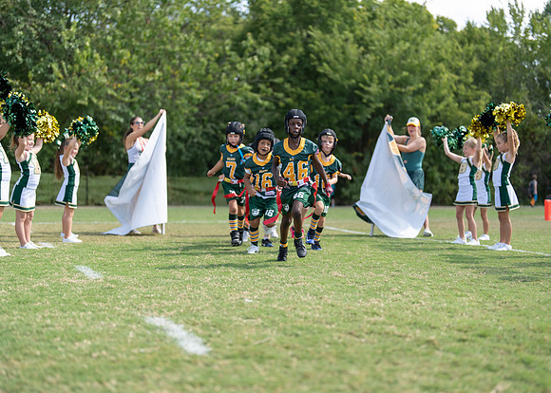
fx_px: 828
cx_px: 276
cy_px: 196
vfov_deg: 26.7
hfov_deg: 36.8
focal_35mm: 53
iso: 100
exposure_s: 1/3200
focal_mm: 50
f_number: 1.2
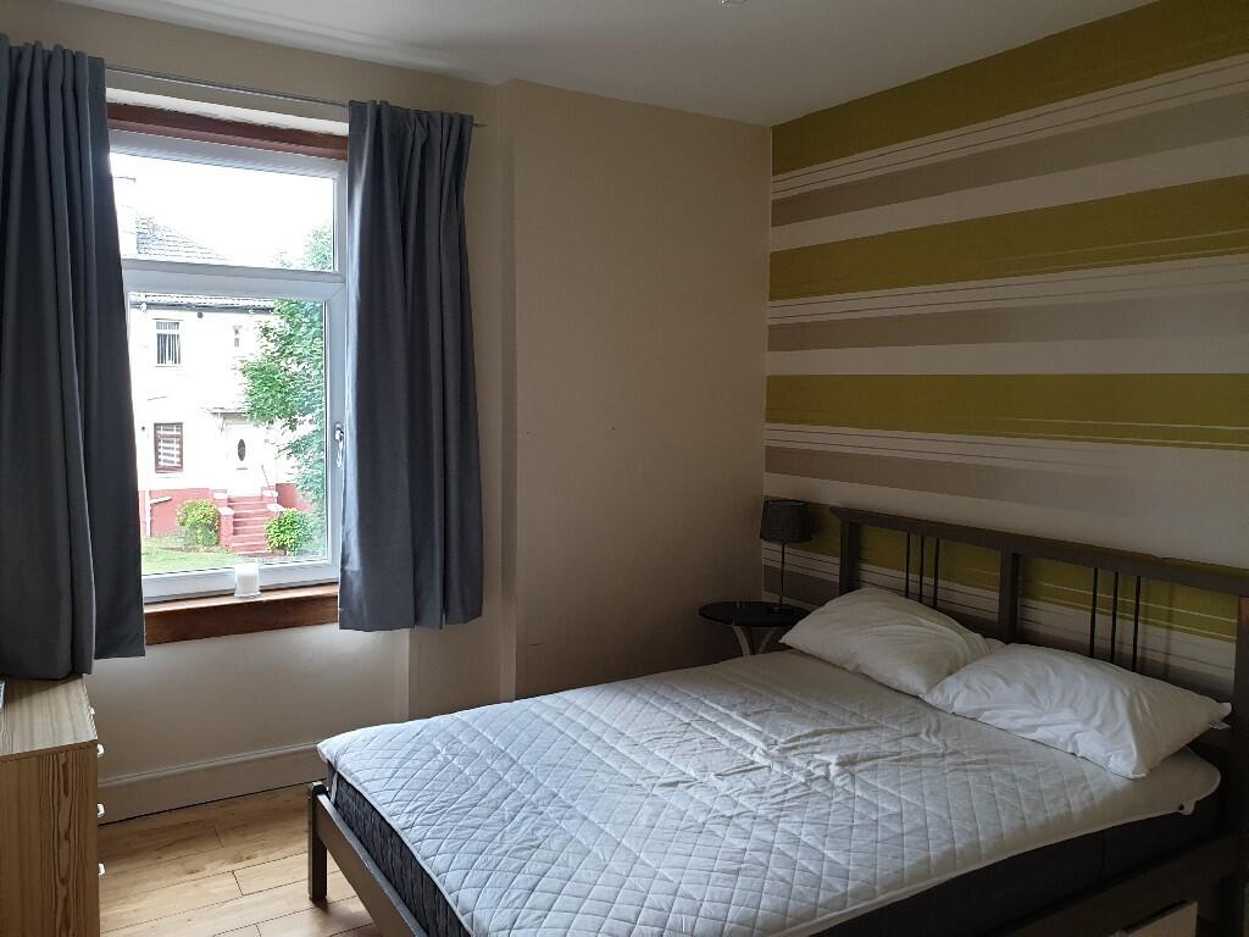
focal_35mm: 26
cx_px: 624
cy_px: 468
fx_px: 938
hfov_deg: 67.3
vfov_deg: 53.1
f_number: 2.4
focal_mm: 4.3
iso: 125
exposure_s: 1/50
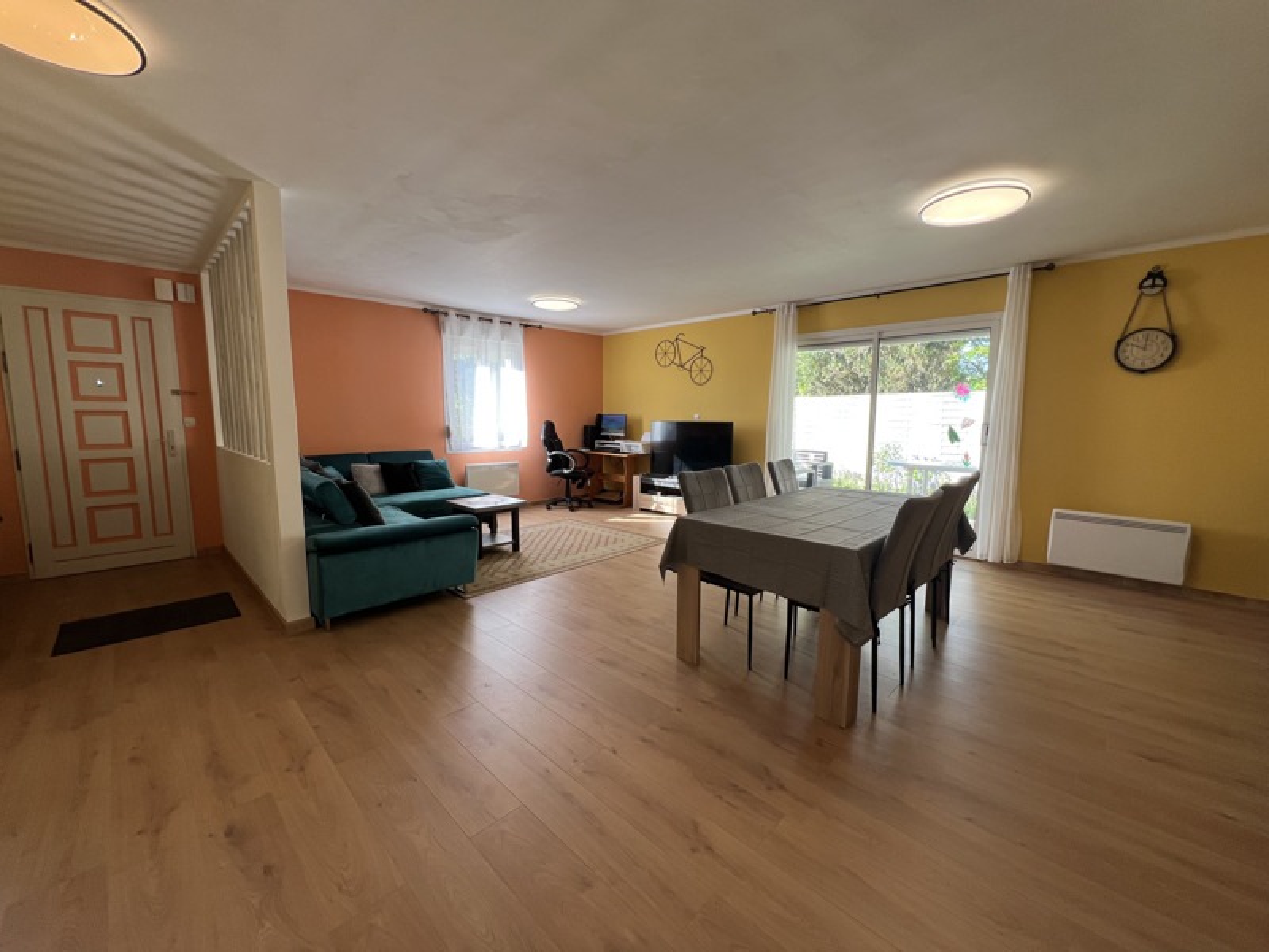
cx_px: 634
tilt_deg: -7.0
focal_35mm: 13
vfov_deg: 89.9
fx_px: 477
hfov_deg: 106.2
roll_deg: -0.5
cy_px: 476
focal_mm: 1.57
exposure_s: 1/99
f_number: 1.8
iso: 50
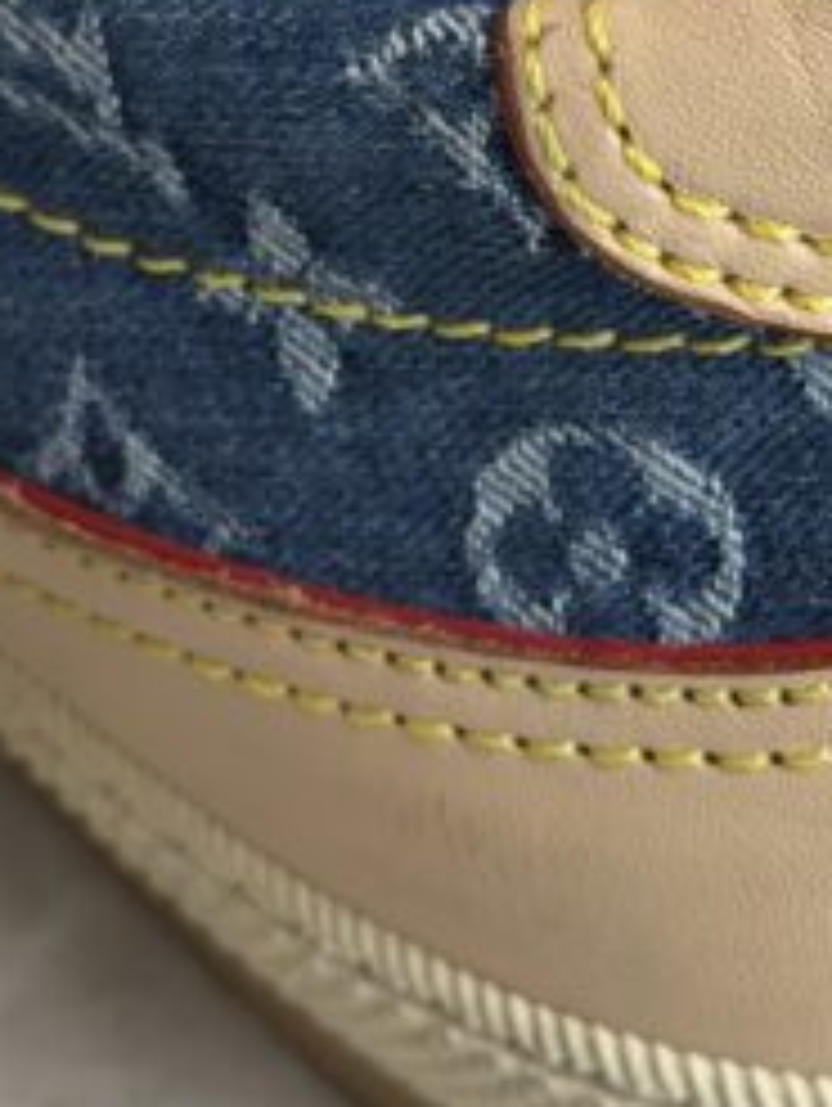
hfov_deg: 9.5
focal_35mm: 156
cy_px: 153
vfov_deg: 12.6
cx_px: 823
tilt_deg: -39.0
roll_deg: +2.2
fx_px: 4991
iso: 50
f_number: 1.78
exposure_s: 1/156
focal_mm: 6.76
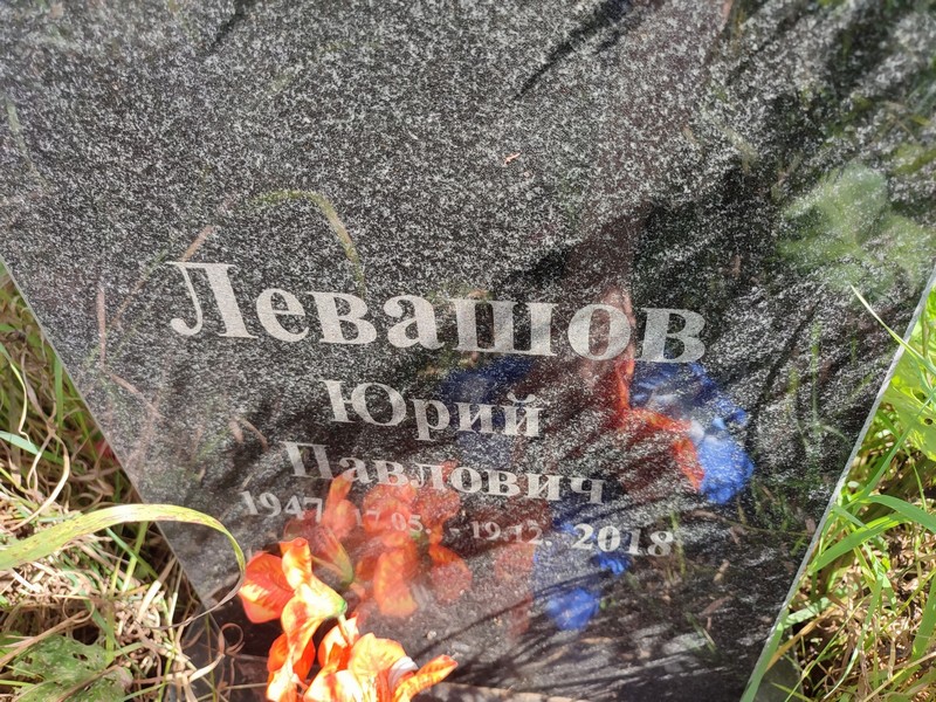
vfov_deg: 54.9
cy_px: 351
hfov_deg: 69.4
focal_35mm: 25
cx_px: 468
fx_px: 676
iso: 50
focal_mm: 6.04
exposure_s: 1/175
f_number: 1.9
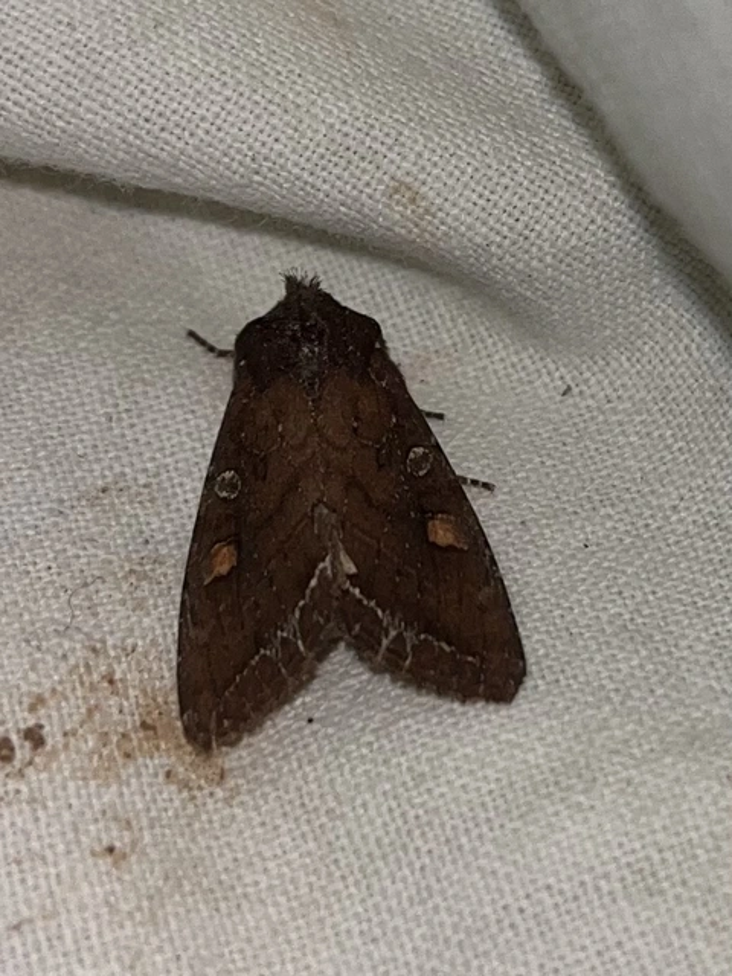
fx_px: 733
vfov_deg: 67.3
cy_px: 488
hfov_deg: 53.1
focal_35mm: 26
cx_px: 366
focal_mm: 5.1
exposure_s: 1/3521
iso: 32
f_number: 1.6
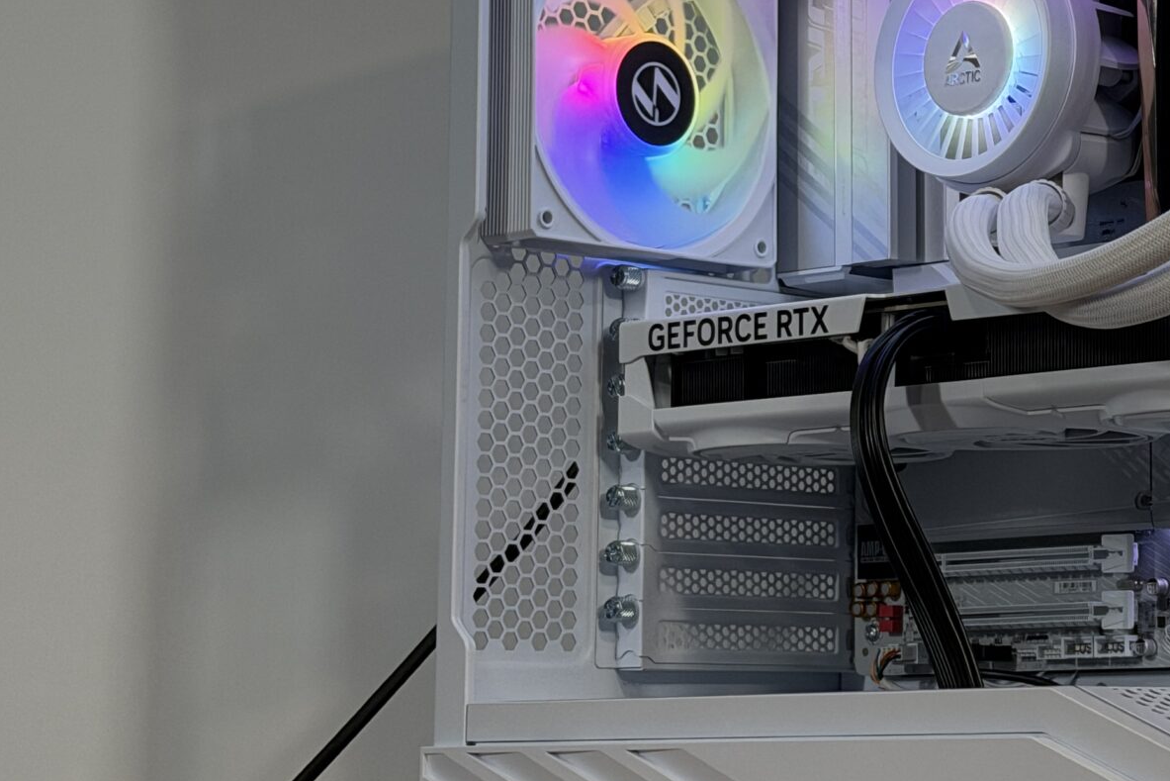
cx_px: 1137
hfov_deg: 18.5
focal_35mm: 108
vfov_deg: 12.7
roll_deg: -0.1
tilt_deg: +7.1
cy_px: 237
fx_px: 3510
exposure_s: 1/156
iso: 80
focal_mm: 6.76
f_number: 1.78
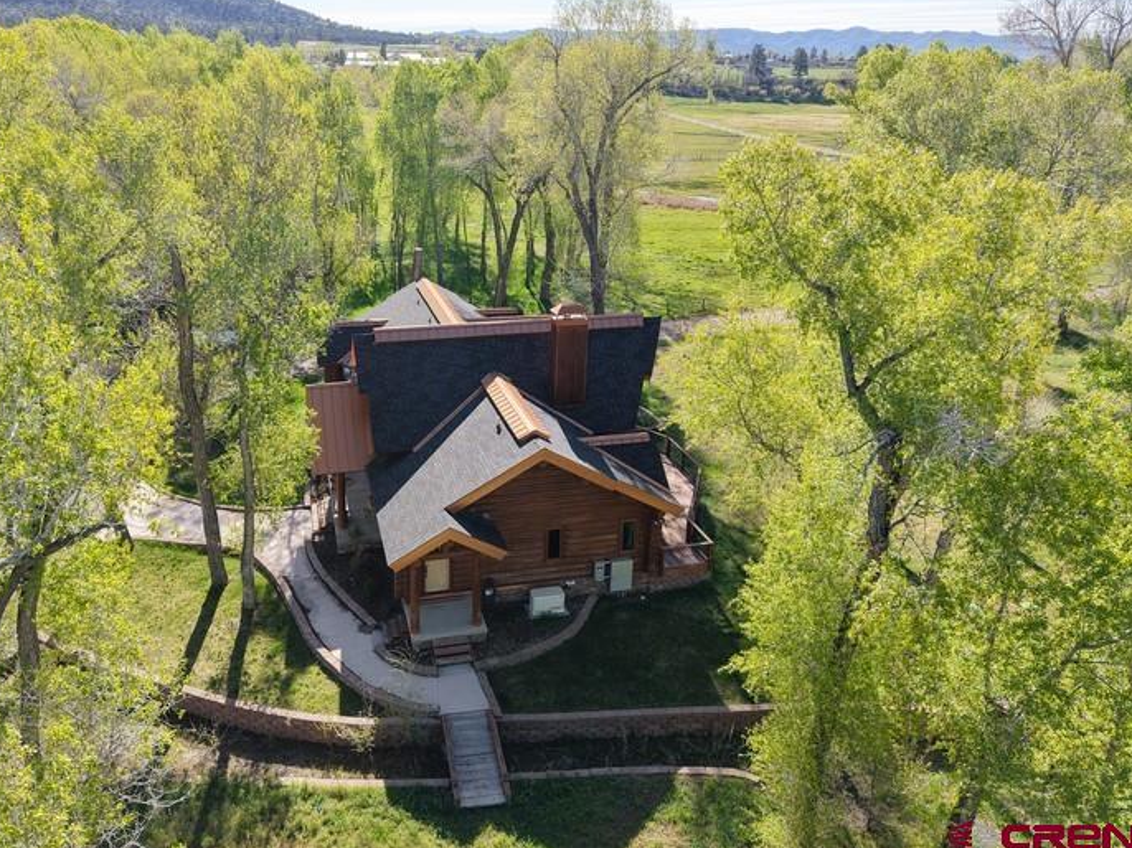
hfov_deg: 63.1
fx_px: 915
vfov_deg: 49.6
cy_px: 366
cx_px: 480
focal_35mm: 28
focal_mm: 8.67
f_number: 1.8
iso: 400
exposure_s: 1/2500
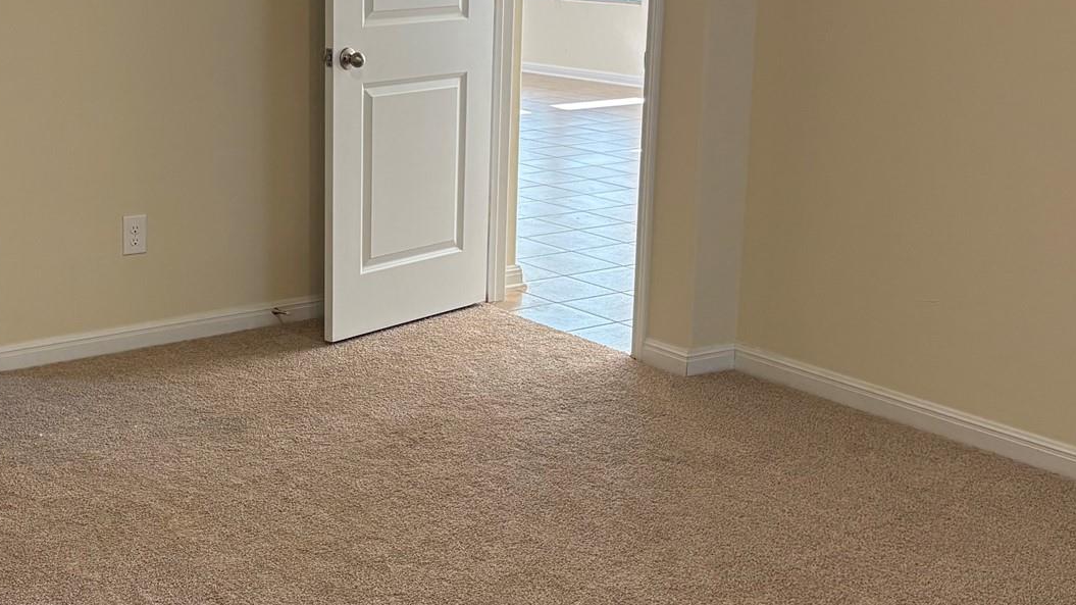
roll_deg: -0.5
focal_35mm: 55
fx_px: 1569
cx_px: 360
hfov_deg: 37.5
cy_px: 253
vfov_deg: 21.8
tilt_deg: -10.8
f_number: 1.6
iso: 200
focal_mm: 5.96
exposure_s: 1/120
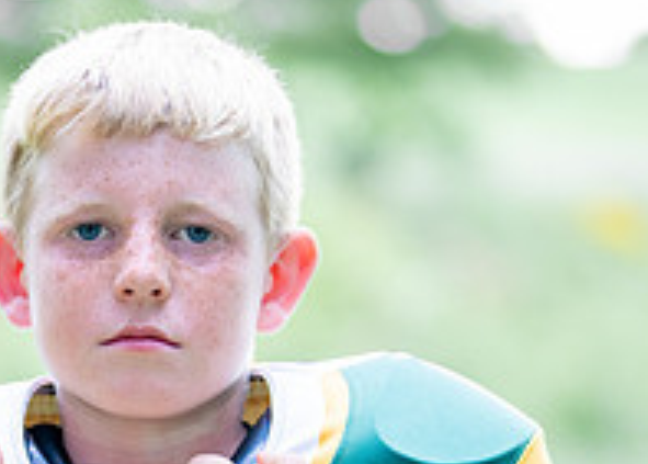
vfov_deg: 7.5
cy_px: 509
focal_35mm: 191
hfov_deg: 10.5
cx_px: 207
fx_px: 3518
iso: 320
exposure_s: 1/1250
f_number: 1.2
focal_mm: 50
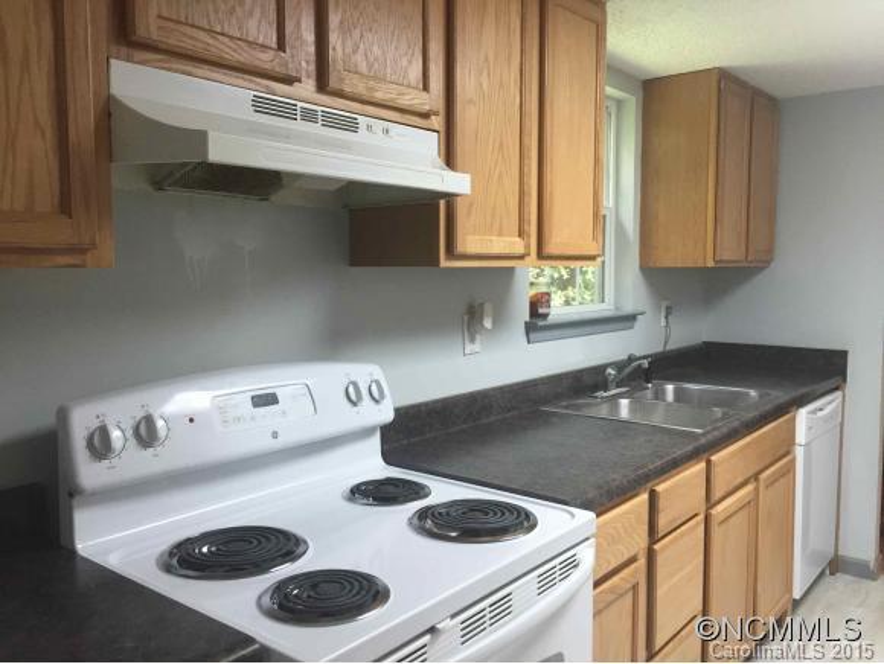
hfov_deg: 61.6
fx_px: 741
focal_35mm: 29
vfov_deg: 48.3
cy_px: 332
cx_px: 442
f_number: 2.2
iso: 40
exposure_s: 1/30
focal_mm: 4.15
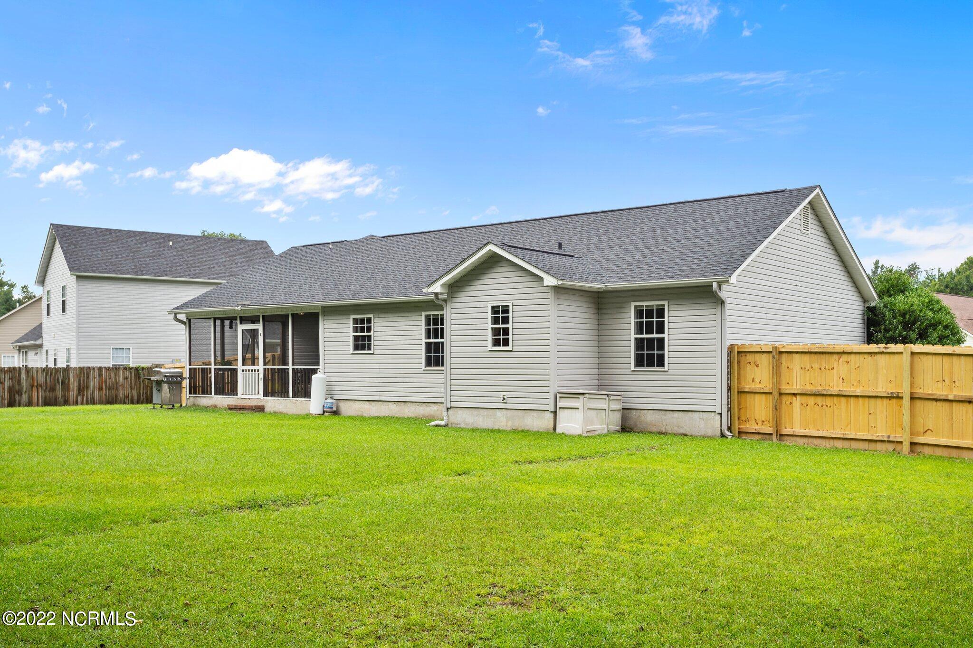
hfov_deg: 54.4
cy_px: 324
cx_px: 486
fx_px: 946
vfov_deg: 37.8
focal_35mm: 35
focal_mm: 35
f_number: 8
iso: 125
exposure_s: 1/320
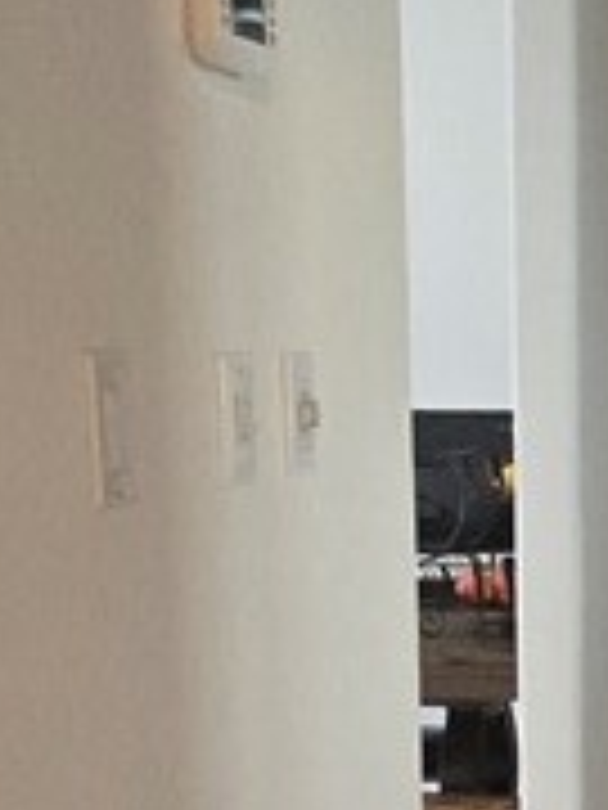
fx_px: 1733
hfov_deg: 18.5
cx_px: 793
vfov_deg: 25.3
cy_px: 765
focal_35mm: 74
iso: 1000
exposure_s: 1/60
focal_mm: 2.2
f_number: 2.2
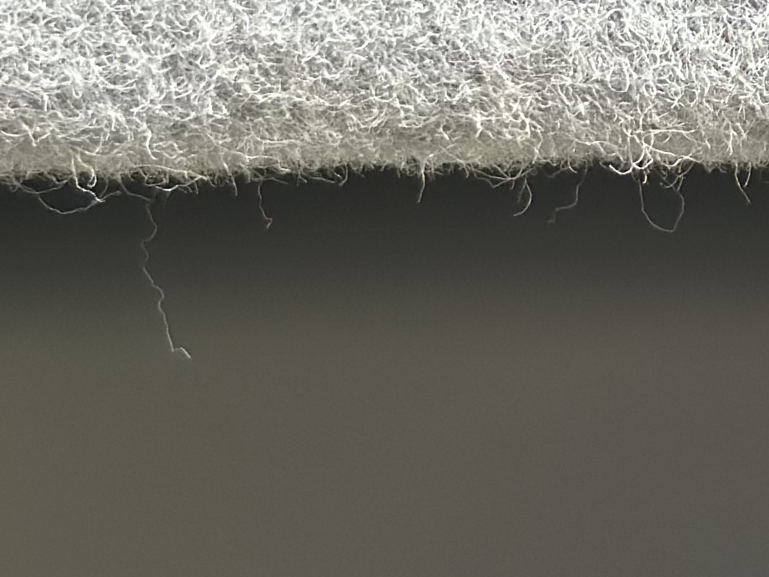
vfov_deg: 7.0
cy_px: -327
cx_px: 823
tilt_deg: +8.8
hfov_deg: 9.3
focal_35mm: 210
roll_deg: +5.7
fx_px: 4664
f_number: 1.78
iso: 80
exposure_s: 1/195
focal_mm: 6.86
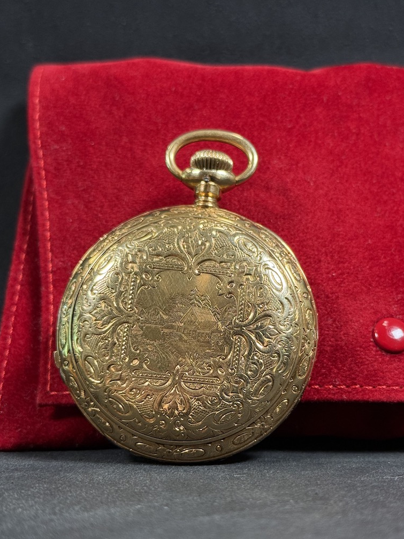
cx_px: 245
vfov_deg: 31.6
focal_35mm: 61
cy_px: 321
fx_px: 949
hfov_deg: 24.0
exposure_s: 1/60
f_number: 1.78
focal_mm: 6.76
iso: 160
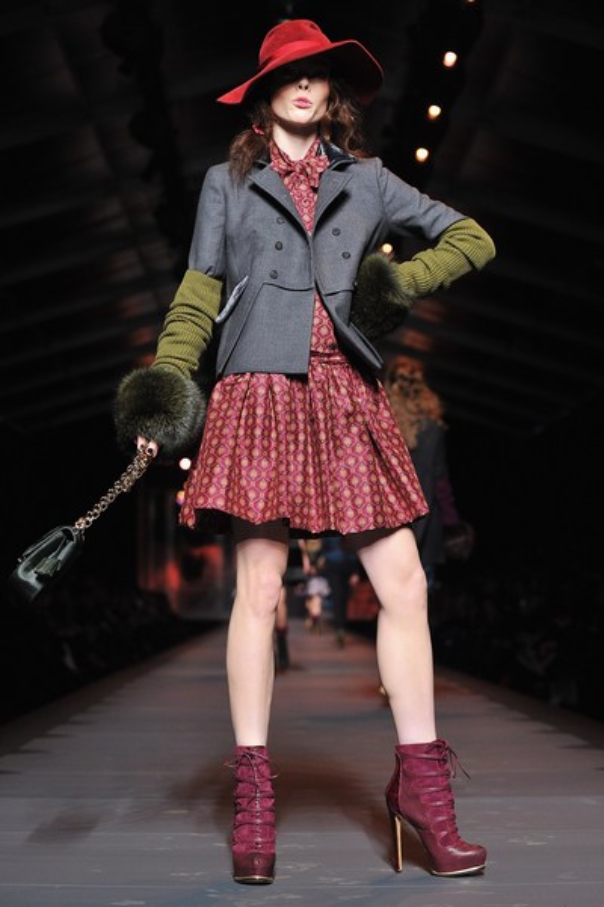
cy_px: 454
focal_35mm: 70
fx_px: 1764
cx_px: 302
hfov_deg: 19.4
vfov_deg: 28.9
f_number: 3.5
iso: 2000
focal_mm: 70
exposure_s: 1/400
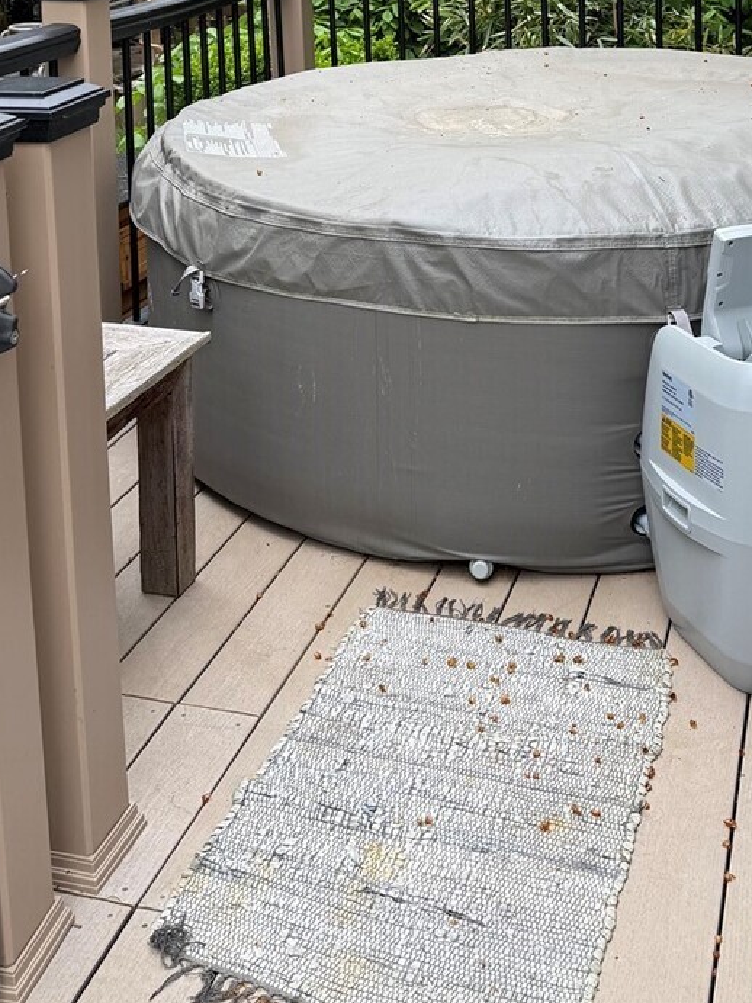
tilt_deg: -5.1
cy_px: 13
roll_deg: +2.2
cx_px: 412
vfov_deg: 34.9
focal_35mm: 50
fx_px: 1449
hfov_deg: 29.1
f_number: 1.78
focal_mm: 6.76
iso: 80
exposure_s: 1/504
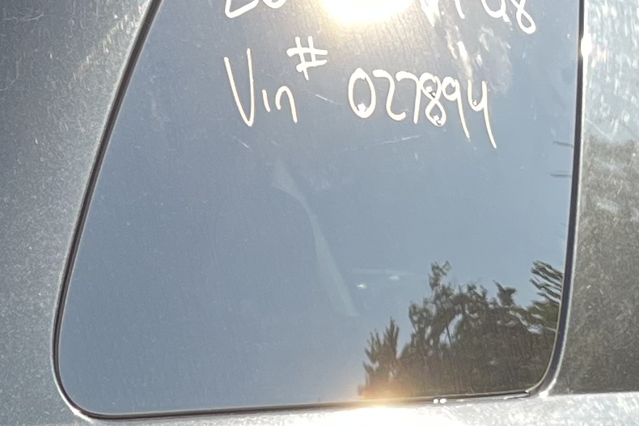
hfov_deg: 14.6
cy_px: 777
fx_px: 2450
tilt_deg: -10.0
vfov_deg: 9.4
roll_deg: +3.0
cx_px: 15
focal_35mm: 138
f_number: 1.6
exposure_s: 1/639
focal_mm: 5.1
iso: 50
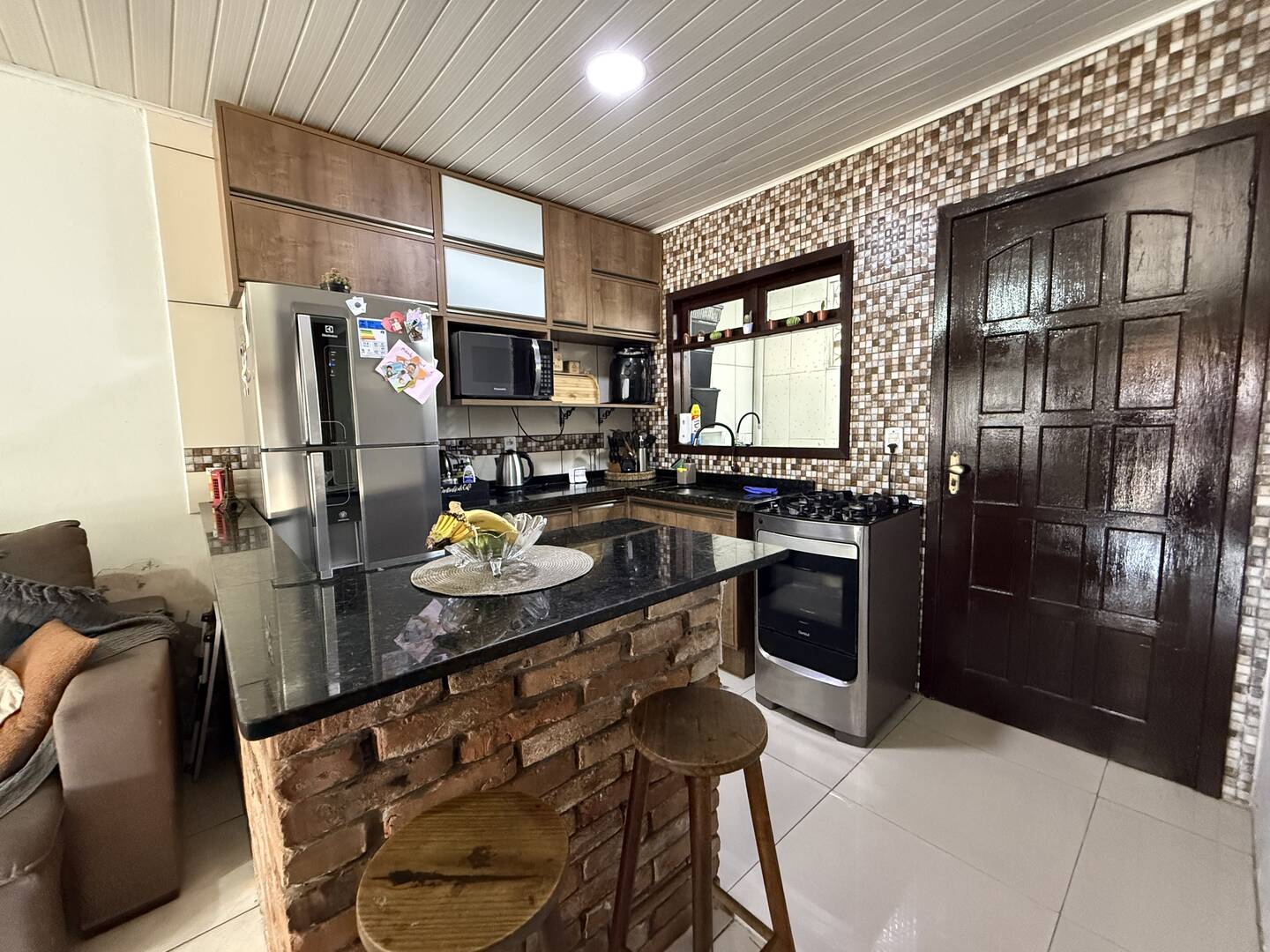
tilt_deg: -5.2
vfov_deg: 85.7
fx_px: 514
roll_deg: +1.1
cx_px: 635
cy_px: 476
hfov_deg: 102.1
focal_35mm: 14
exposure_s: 1/60
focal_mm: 2.22
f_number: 2.2
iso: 1000
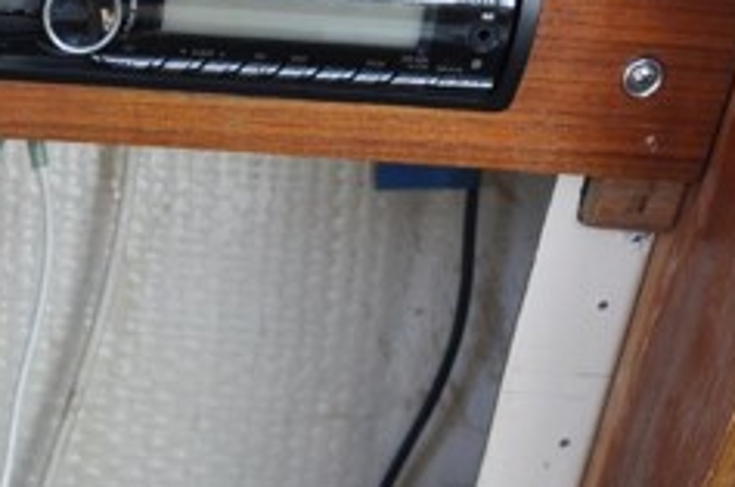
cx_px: -354
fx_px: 2323
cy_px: 940
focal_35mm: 114
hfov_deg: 16.5
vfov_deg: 11.0
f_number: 4
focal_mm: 18
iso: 500
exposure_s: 1/60
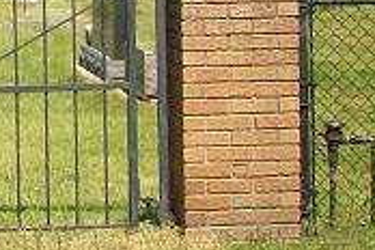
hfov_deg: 10.8
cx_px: -310
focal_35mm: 177
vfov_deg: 7.5
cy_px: -192
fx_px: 1844
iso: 200
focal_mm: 6.2
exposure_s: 1/498
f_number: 5.6
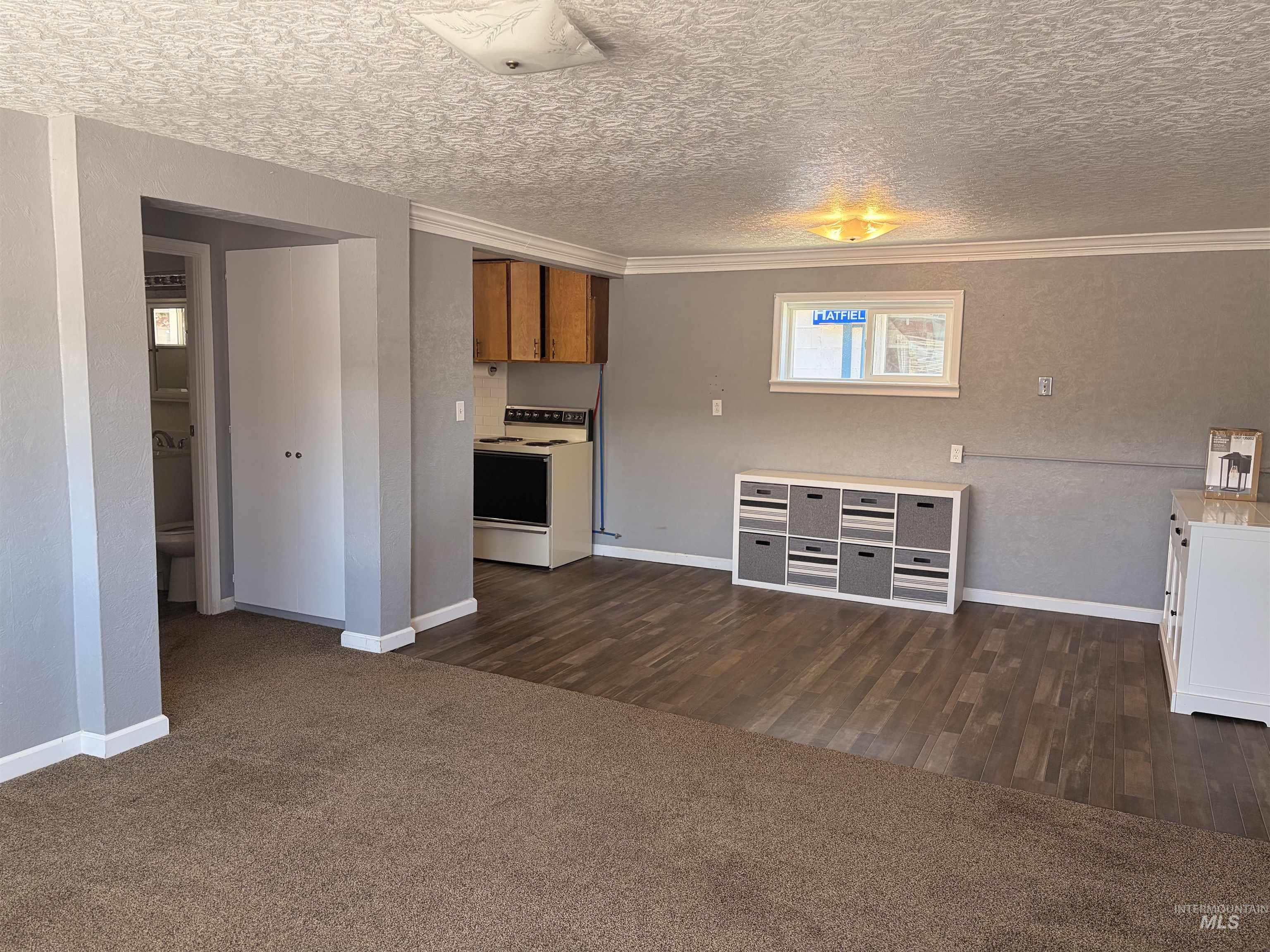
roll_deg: -0.2
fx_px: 954
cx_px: 635
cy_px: 476
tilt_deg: -5.8
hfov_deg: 67.3
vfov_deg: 53.1
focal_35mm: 26
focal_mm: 5.96
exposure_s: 1/120
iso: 125
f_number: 1.6
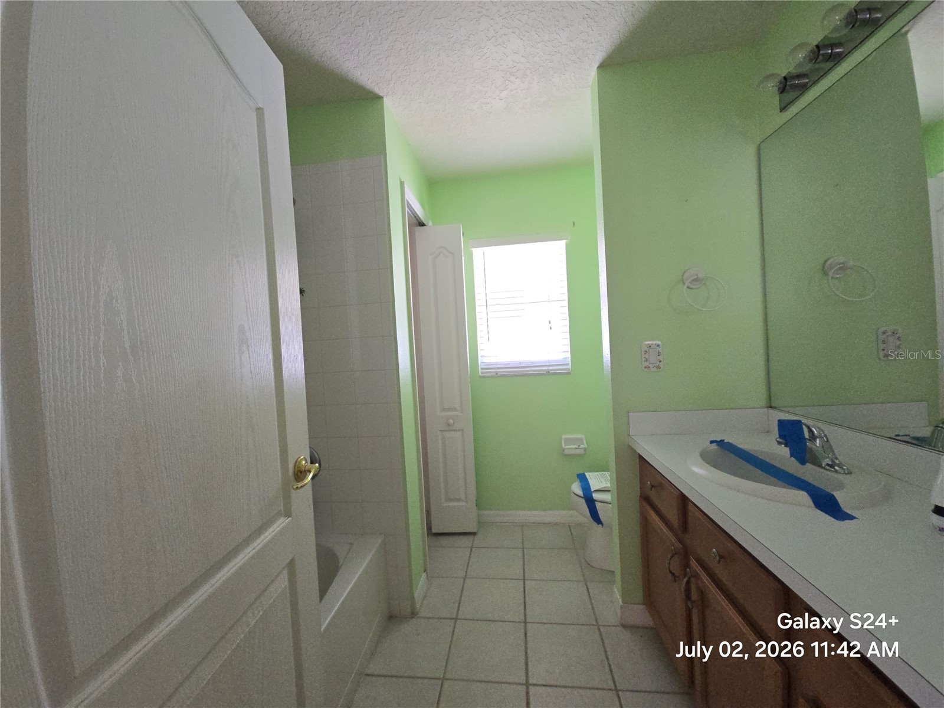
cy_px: 354
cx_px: 472
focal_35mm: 13
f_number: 2.2
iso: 200
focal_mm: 2.2
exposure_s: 1/100
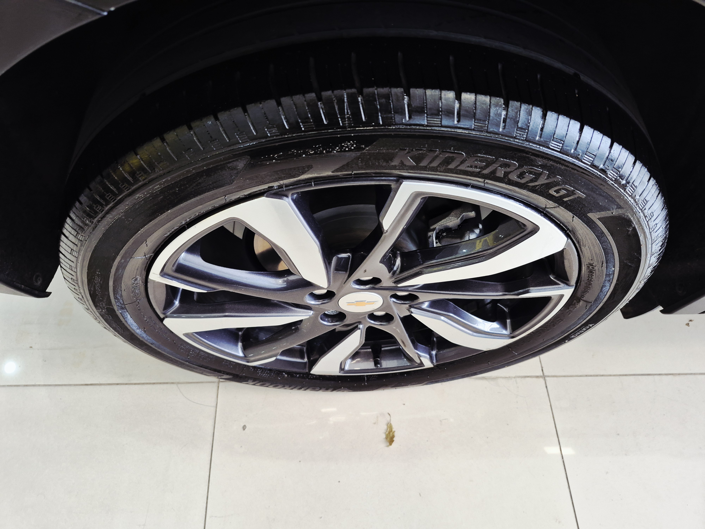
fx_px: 468
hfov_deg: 73.9
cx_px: 352
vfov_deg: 58.9
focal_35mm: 23
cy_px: 264
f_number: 1.8
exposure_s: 1/120
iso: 250
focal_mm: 5.4
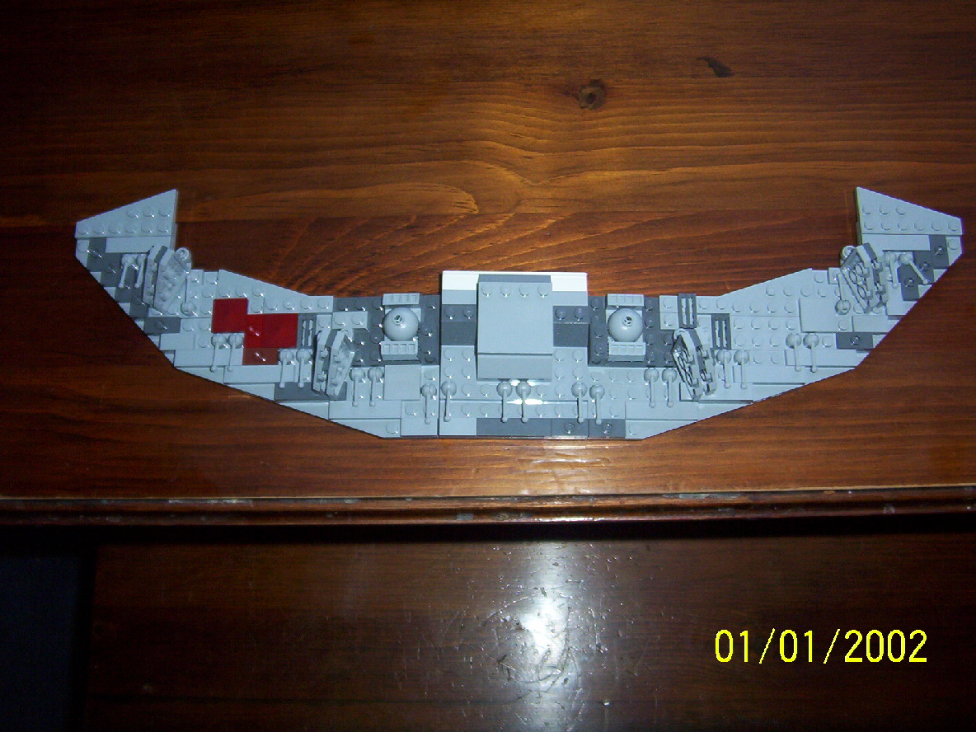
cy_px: 366
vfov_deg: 39.7
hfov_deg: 51.4
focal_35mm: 36
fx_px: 1015
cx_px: 488
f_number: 2.76
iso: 140
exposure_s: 1/30
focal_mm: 5.54
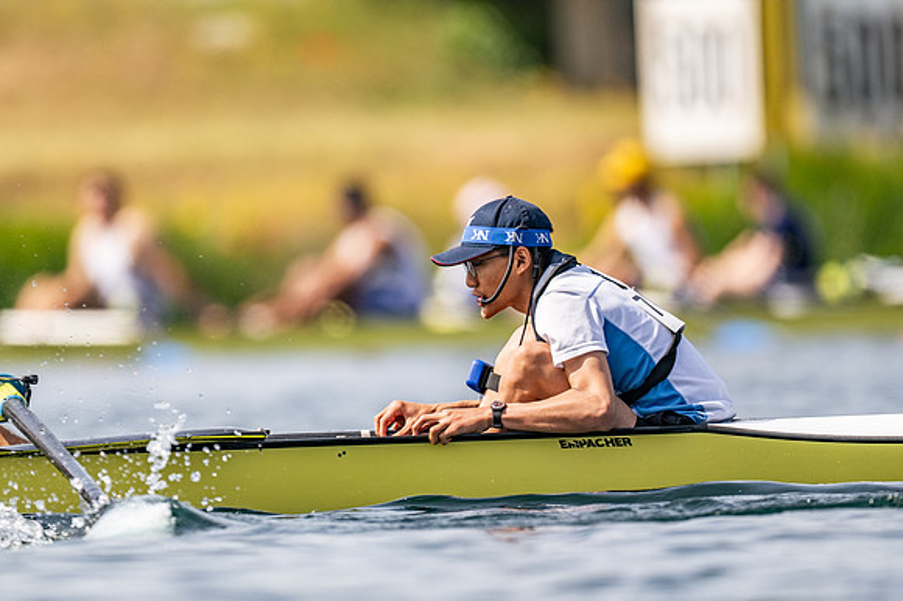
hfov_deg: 2.3
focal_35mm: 900
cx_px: 452
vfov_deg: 1.5
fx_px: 22561
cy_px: 300
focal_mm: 600
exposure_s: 1/2500
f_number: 4
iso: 180
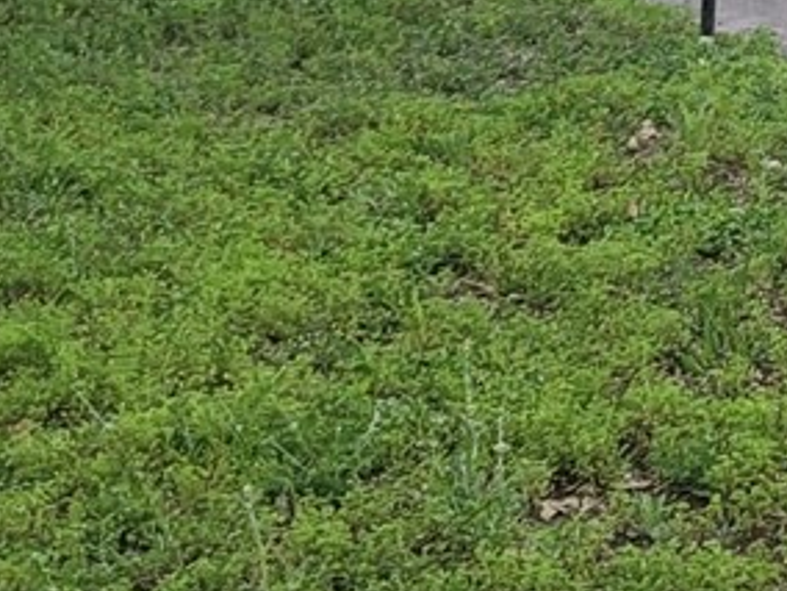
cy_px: -333
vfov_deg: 8.1
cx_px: 1269
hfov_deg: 10.5
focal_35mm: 180
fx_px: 4092
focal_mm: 7
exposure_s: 1/120
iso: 20
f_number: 1.8
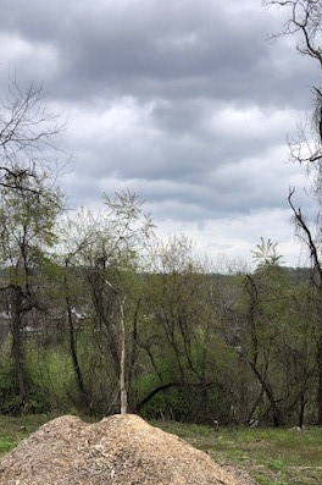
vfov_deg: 40.8
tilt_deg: -5.2
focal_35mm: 47
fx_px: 632
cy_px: 363
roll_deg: -1.5
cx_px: 232
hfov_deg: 28.3
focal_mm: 4
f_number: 1.8
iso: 20
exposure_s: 1/1499
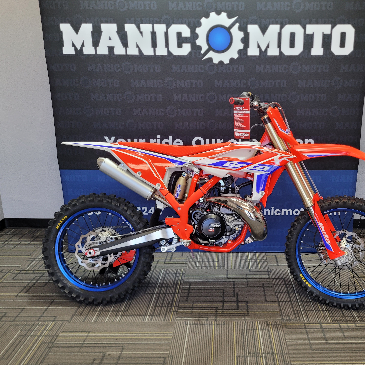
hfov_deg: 52.1
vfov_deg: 52.5
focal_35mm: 31
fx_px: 370
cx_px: 221
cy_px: 182
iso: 200
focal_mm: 5.4
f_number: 1.8
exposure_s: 1/60
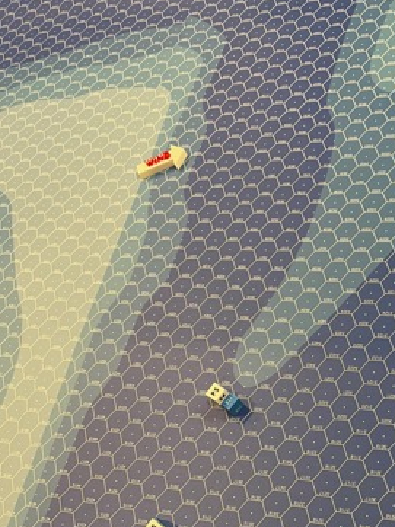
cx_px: 341
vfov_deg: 39.4
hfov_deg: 30.4
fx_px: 701
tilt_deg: -61.9
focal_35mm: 46
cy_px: 432
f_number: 1.6
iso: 100
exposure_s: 1/60
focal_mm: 4.2
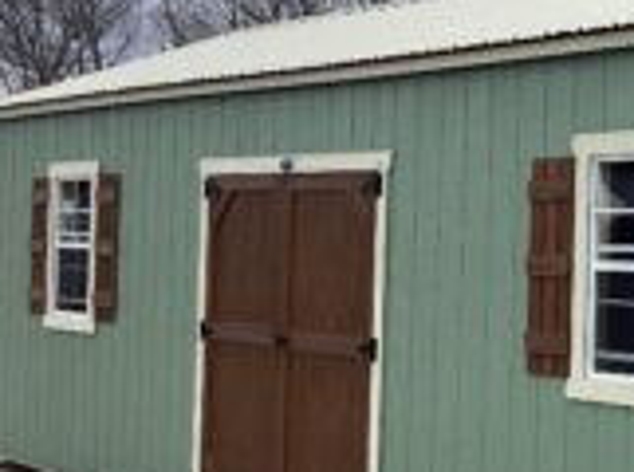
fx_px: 1535
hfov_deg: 21.6
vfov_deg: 17.5
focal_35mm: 84
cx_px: 762
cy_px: 287
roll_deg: -3.3
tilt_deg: -0.8
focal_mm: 3.3
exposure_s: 1/570
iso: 25
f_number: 2.4
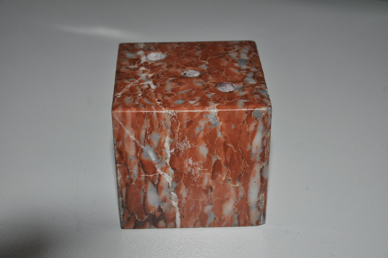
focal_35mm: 72
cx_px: 194
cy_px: 129
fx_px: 775
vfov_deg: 18.9
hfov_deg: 28.1
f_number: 4.8
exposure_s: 1/60
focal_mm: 48
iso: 800
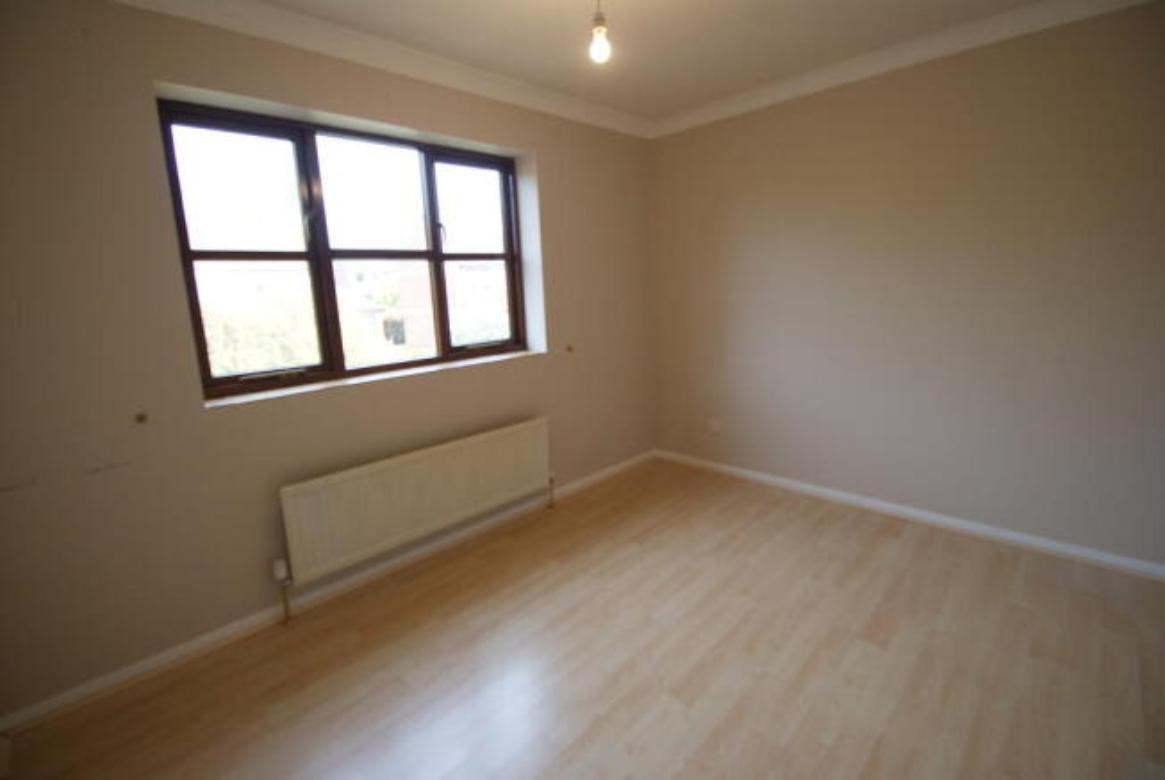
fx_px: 486
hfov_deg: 100.3
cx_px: 582
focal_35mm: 15
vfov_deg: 77.5
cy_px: 390
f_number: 3.5
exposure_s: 1/30
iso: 125
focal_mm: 10
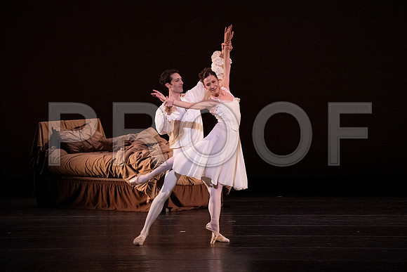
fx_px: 3799
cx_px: 204
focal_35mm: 336
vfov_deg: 4.1
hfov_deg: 6.1
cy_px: 136
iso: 20000
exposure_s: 1/400
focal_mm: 336
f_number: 7.1
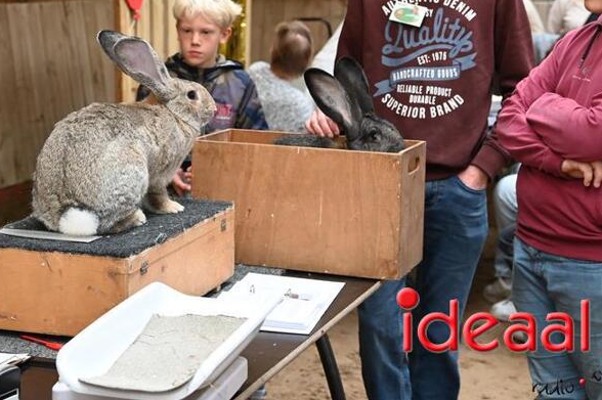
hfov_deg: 24.7
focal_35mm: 81
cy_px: 65
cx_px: 134
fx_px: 1353
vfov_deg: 16.7
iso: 1250
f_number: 4
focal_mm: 48
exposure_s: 1/60
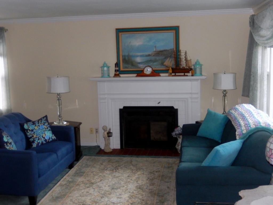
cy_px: 102
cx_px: 136
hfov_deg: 42.1
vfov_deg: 32.2
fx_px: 355
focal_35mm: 45
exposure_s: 1/30
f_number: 4.3
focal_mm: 8.1
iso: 360
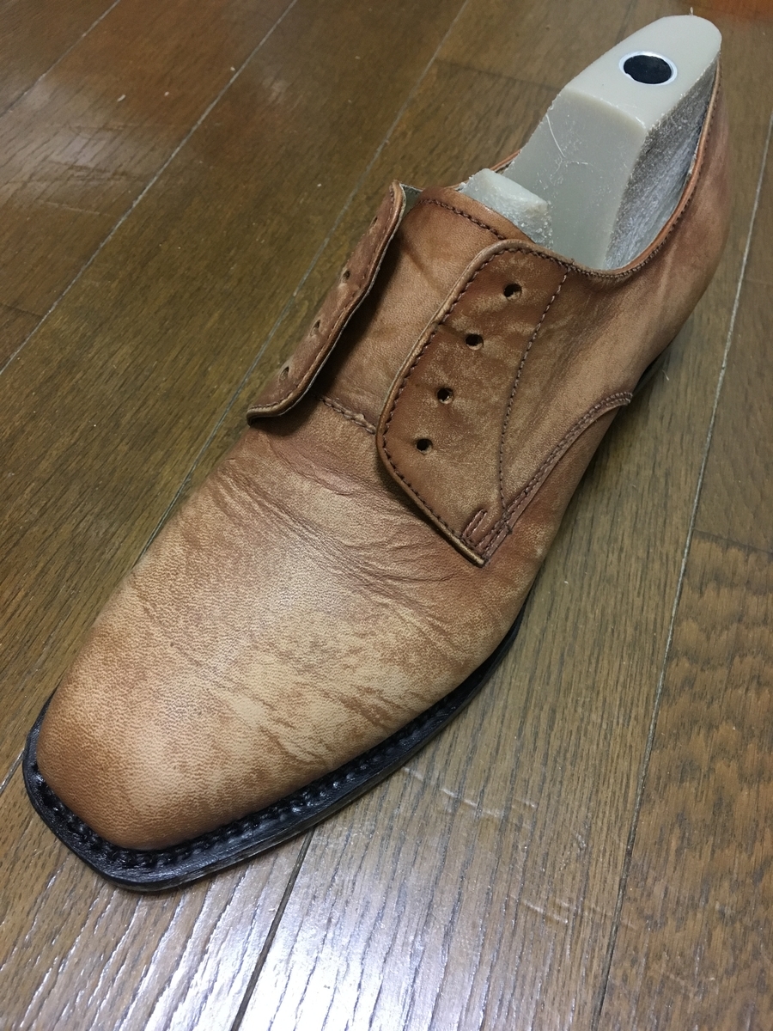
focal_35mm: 29
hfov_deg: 48.2
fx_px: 863
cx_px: 386
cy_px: 516
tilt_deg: -56.4
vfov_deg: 61.7
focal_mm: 4.15
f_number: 2.2
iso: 200
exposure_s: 1/17
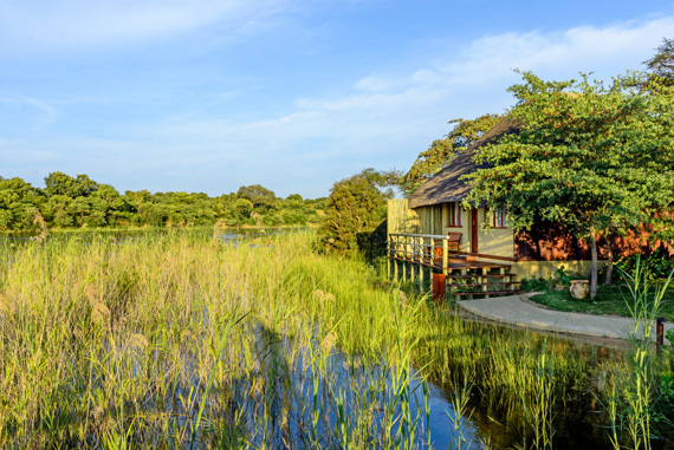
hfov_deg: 54.4
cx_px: 337
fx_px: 656
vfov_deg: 37.9
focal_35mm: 35
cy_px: 225
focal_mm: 35
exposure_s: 1/250
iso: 200
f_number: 8
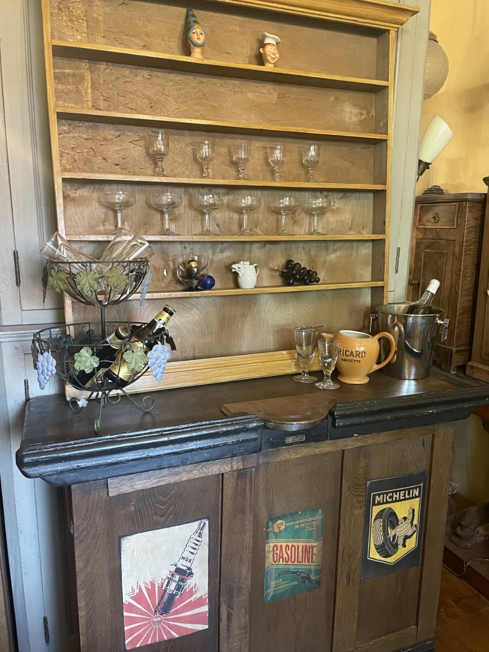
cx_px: 244
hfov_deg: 53.1
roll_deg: +0.2
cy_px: 326
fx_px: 490
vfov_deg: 67.3
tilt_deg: -12.0
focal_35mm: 26
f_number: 1.6
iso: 500
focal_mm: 4.2
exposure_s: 1/50
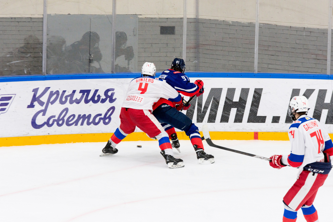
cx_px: 166
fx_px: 2775
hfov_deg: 6.9
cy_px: 111
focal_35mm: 300
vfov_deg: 4.6
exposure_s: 1/1000
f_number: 5.6
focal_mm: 200
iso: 2500
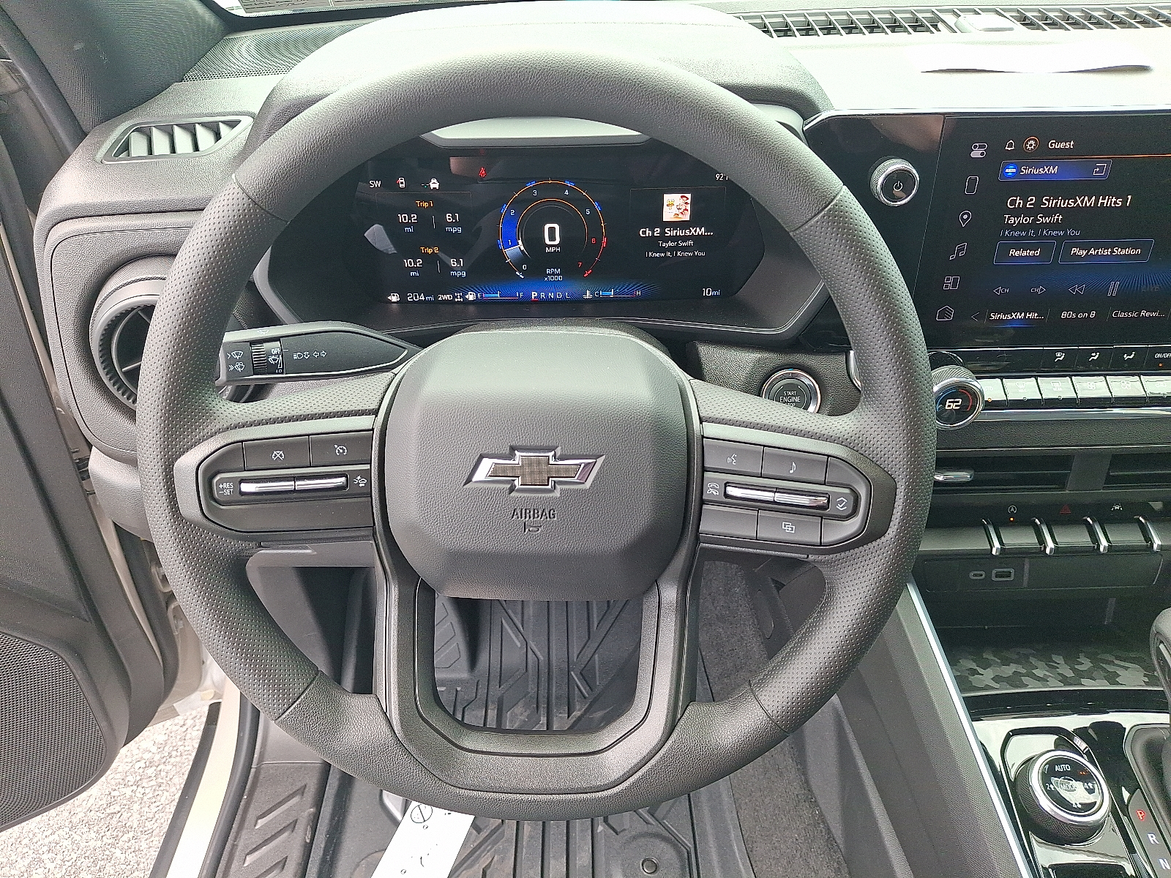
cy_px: 439
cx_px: 586
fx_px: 846
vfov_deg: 54.9
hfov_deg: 69.4
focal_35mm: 25
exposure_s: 1/154
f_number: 1.8
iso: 30
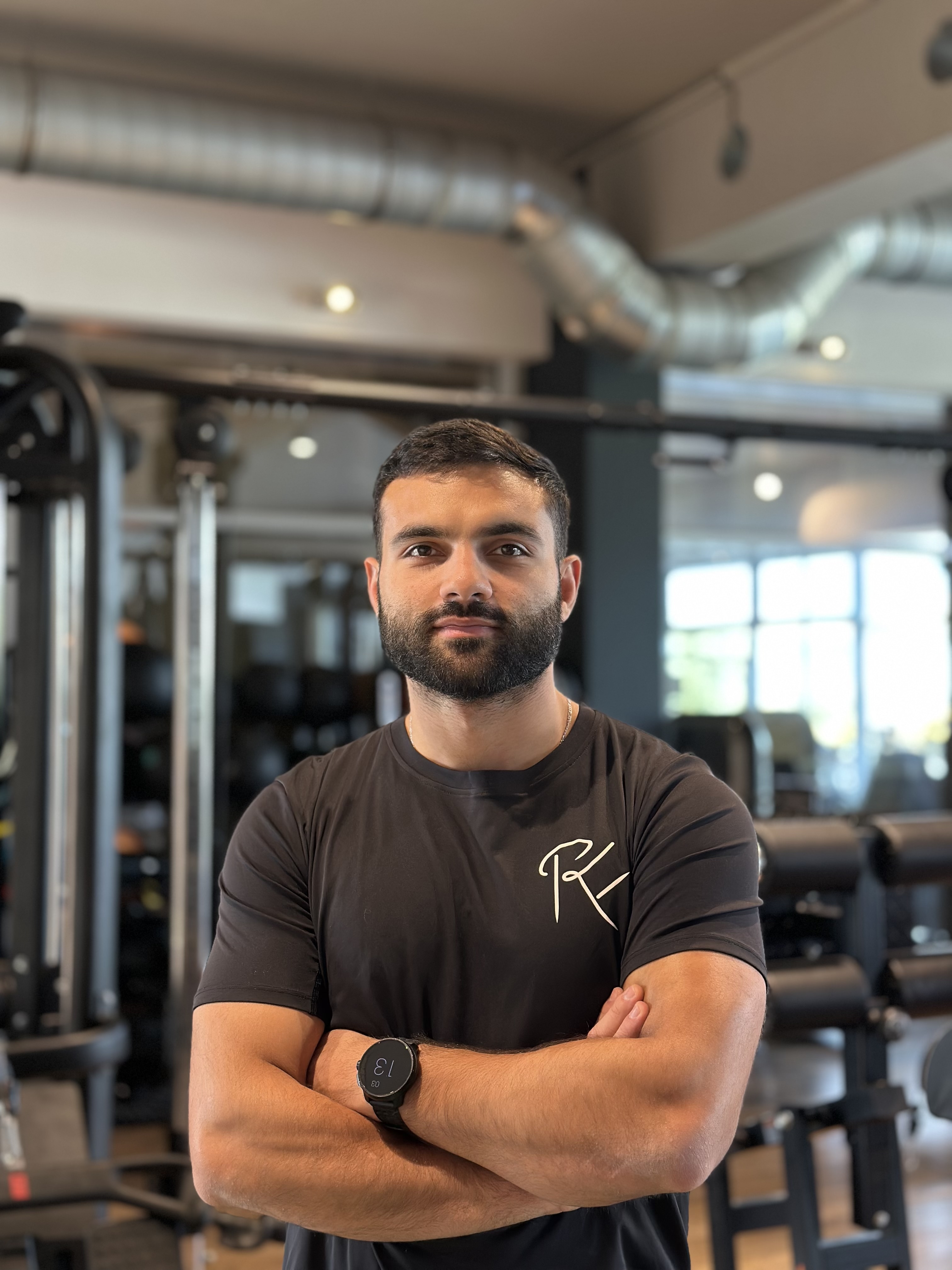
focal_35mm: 48
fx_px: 1760
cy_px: 635
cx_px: 476
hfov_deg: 30.3
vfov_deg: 39.7
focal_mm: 6.86
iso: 250
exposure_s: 1/50
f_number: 1.78
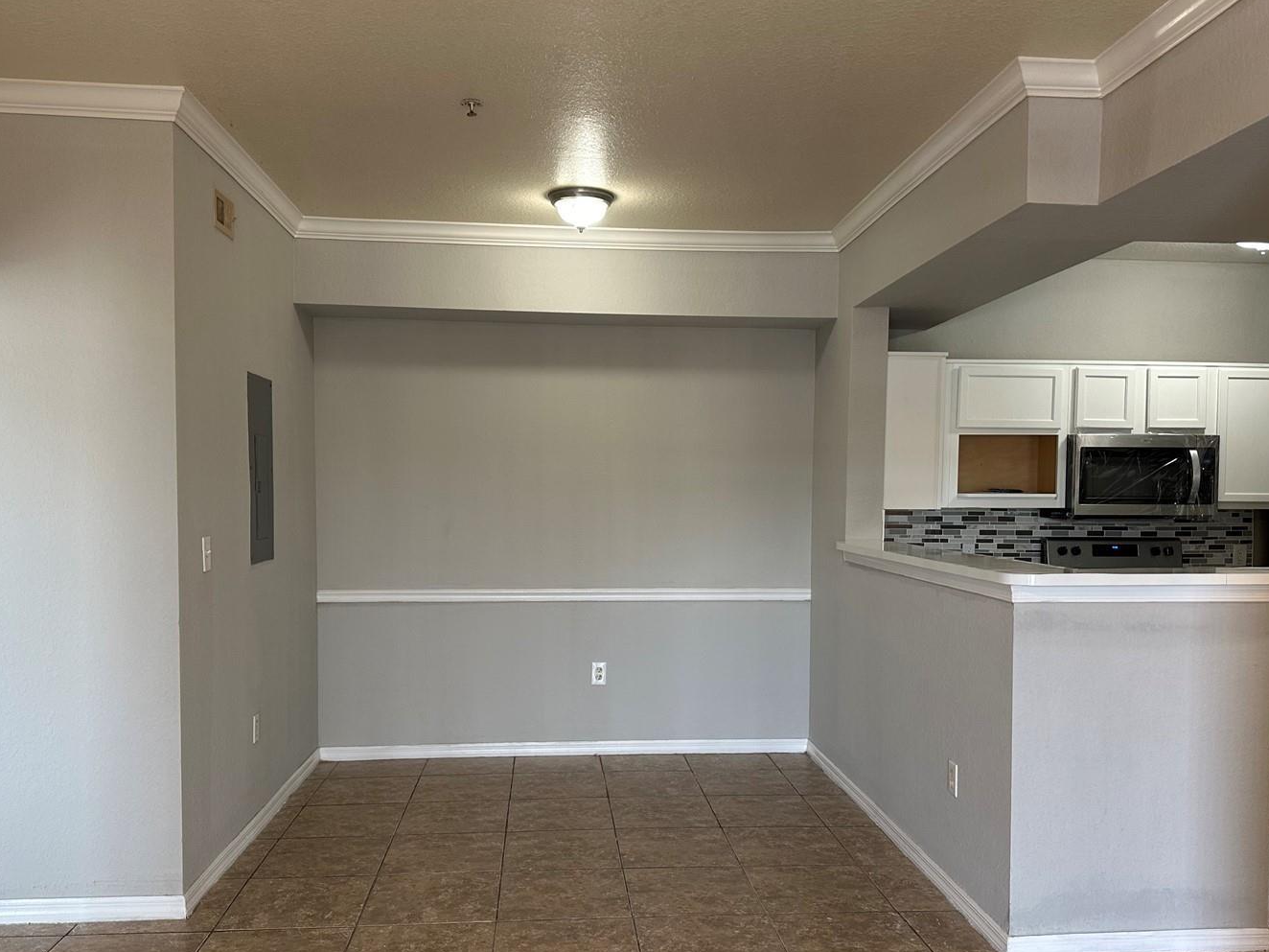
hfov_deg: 61.7
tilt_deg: -3.1
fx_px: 1063
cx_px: 638
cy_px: 535
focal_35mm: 29
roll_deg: -0.5
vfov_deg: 48.1
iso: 125
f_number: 1.78
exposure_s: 1/60
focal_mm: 6.86
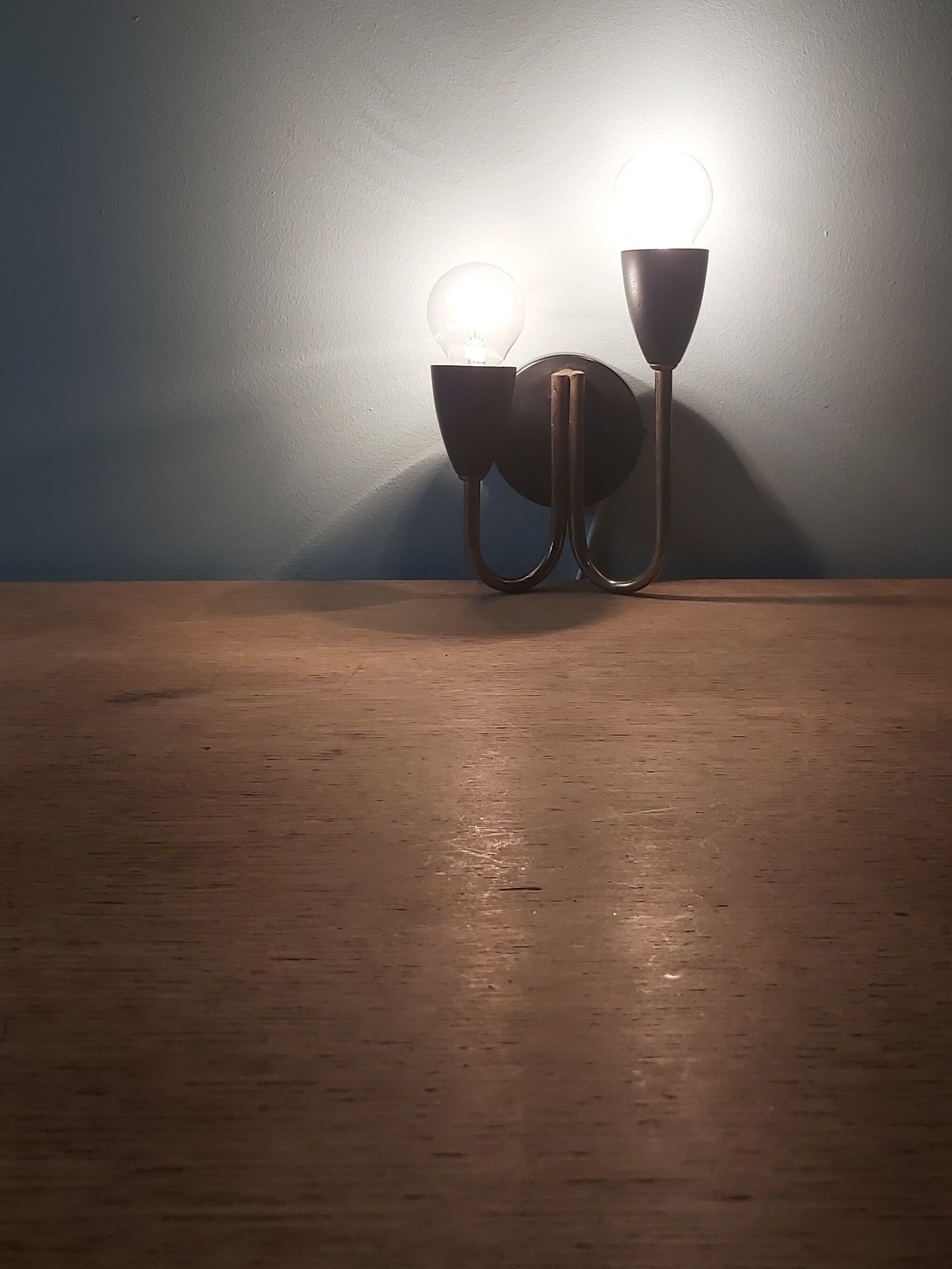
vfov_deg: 47.6
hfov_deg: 36.8
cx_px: 506
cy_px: 502
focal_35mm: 39
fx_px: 1430
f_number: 1.7
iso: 64
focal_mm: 3.92
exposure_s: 1/304
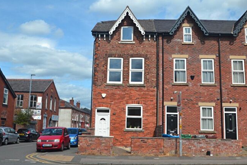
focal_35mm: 39
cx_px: 114
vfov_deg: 34.2
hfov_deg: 49.5
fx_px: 268
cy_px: 81
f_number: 8
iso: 100
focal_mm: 24
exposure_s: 1/250
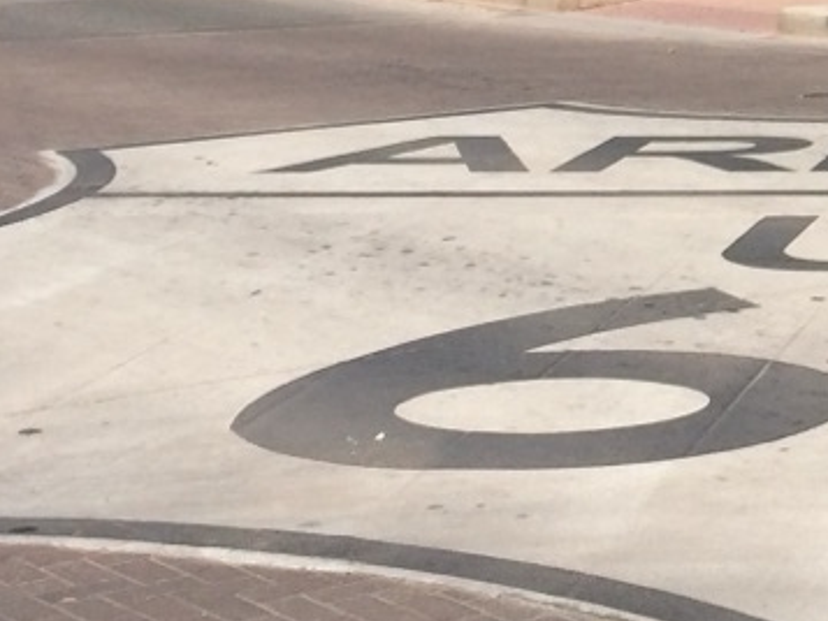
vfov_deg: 11.2
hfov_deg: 14.1
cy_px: -118
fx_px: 3111
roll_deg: +0.2
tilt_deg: -3.1
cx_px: 1297
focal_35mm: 130
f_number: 2.2
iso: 32
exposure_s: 1/2740
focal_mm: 4.15
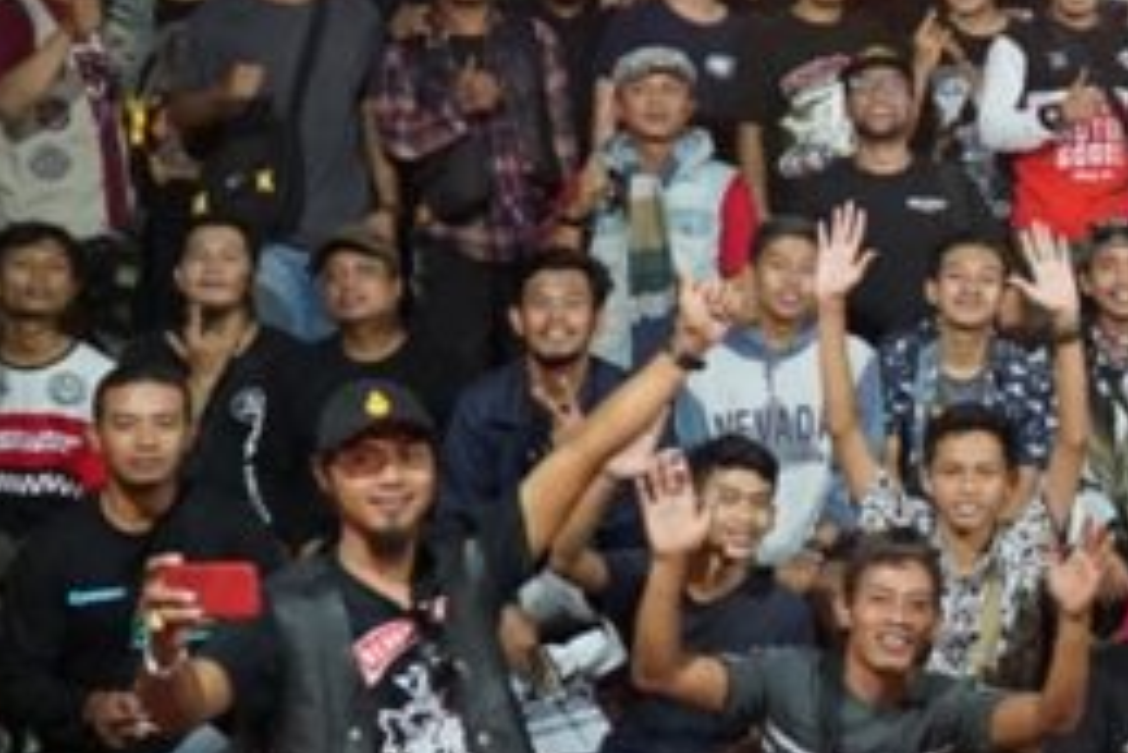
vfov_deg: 16.5
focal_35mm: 83
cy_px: 368
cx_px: 1180
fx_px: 2602
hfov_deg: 23.2
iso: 10000
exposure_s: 1/125
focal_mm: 28
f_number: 3.5
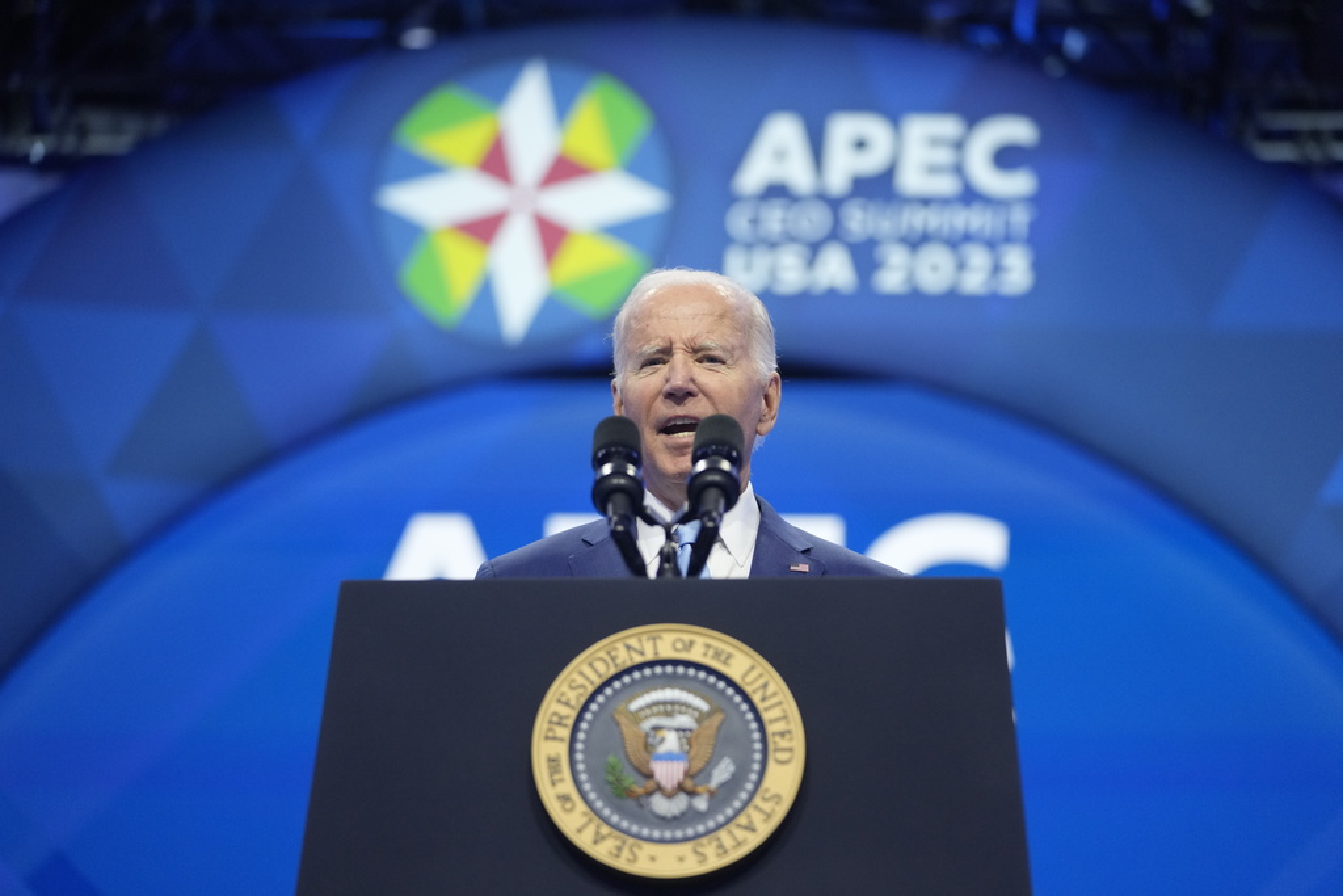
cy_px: 448
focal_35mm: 125
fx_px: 4664
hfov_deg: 16.4
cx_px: 672
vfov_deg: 11.0
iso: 2500
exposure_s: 1/500
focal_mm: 125
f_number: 2.8
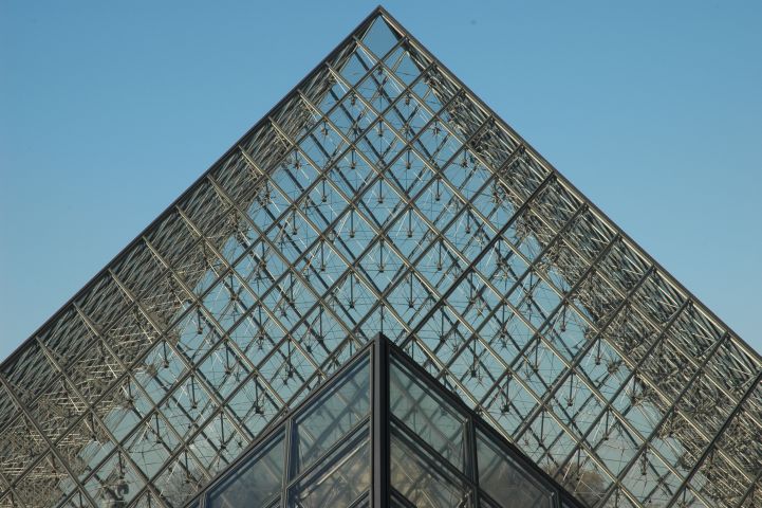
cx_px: 381
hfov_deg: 19.5
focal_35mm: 105
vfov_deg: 13.0
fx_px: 2221
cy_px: 254
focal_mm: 70
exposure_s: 1/160
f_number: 13
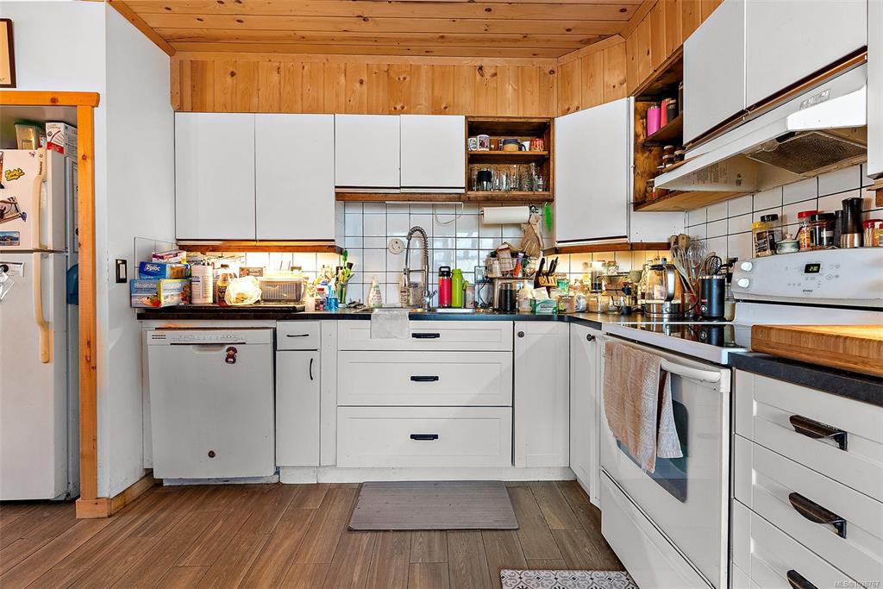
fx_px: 442
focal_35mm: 18
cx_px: 442
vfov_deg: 67.4
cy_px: 294
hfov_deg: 90.0
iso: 640
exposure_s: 1/2
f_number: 9
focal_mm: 18
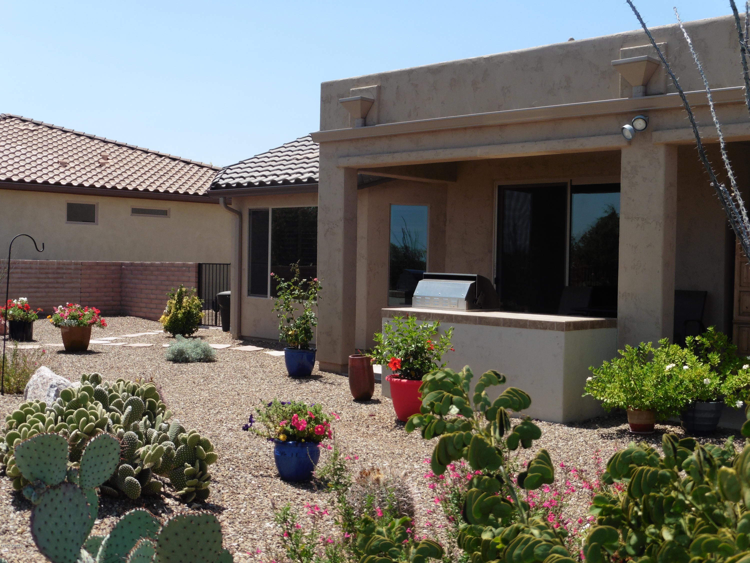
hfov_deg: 42.9
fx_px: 953
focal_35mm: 44
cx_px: 375
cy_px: 282
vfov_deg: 32.9
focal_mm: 7.9
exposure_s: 1/500
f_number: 5
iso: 100
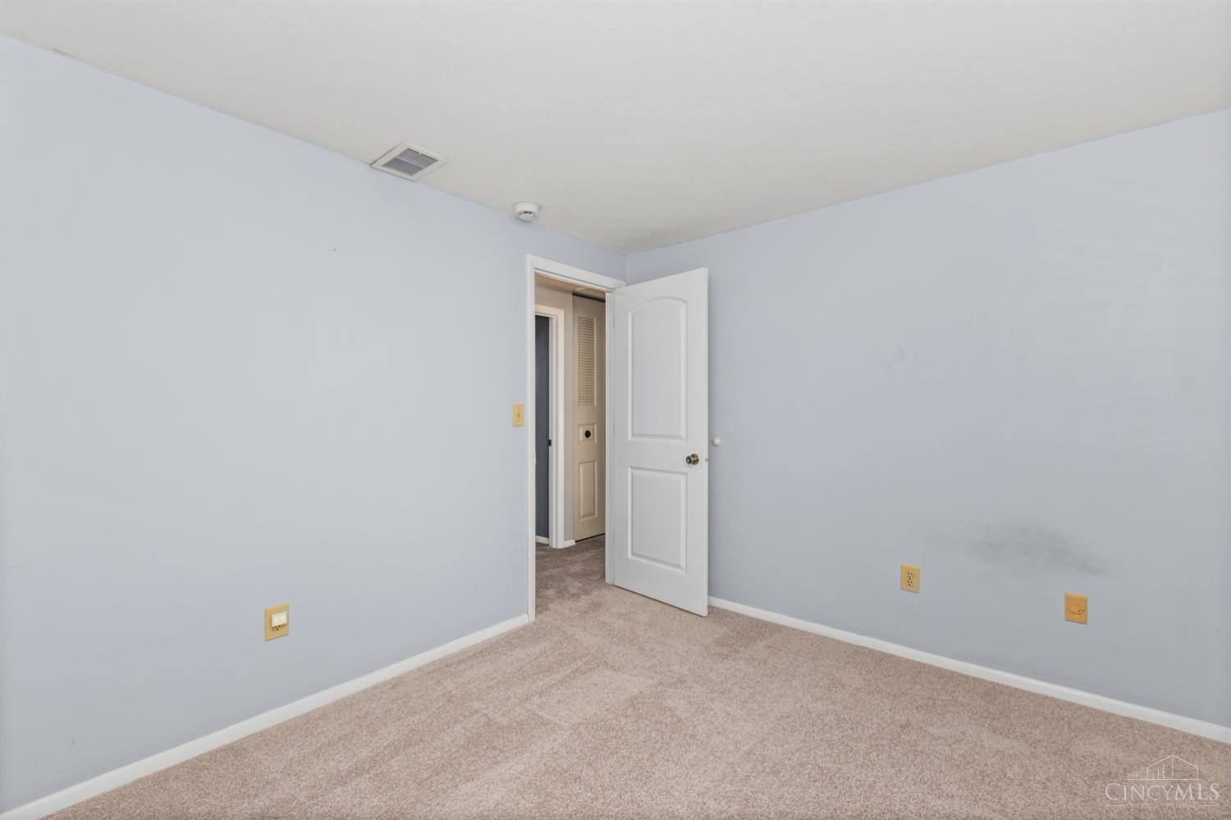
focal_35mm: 15
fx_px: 513
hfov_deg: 100.4
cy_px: 410
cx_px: 616
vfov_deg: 77.3
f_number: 5.6
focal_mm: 15
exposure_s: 1/30
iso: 400
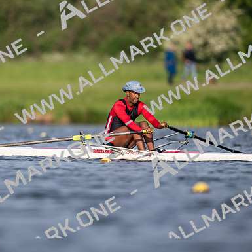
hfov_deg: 2.3
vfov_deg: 2.3
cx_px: 96
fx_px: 6334
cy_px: 126
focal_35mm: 769
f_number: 4
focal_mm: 600
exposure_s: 1/2500
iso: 220
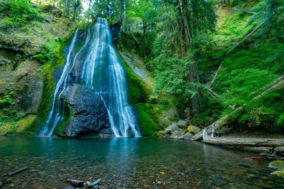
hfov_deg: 82.9
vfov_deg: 61.3
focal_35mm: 20
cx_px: 124
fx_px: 160
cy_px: 89
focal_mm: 12
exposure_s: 1
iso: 6400
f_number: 18
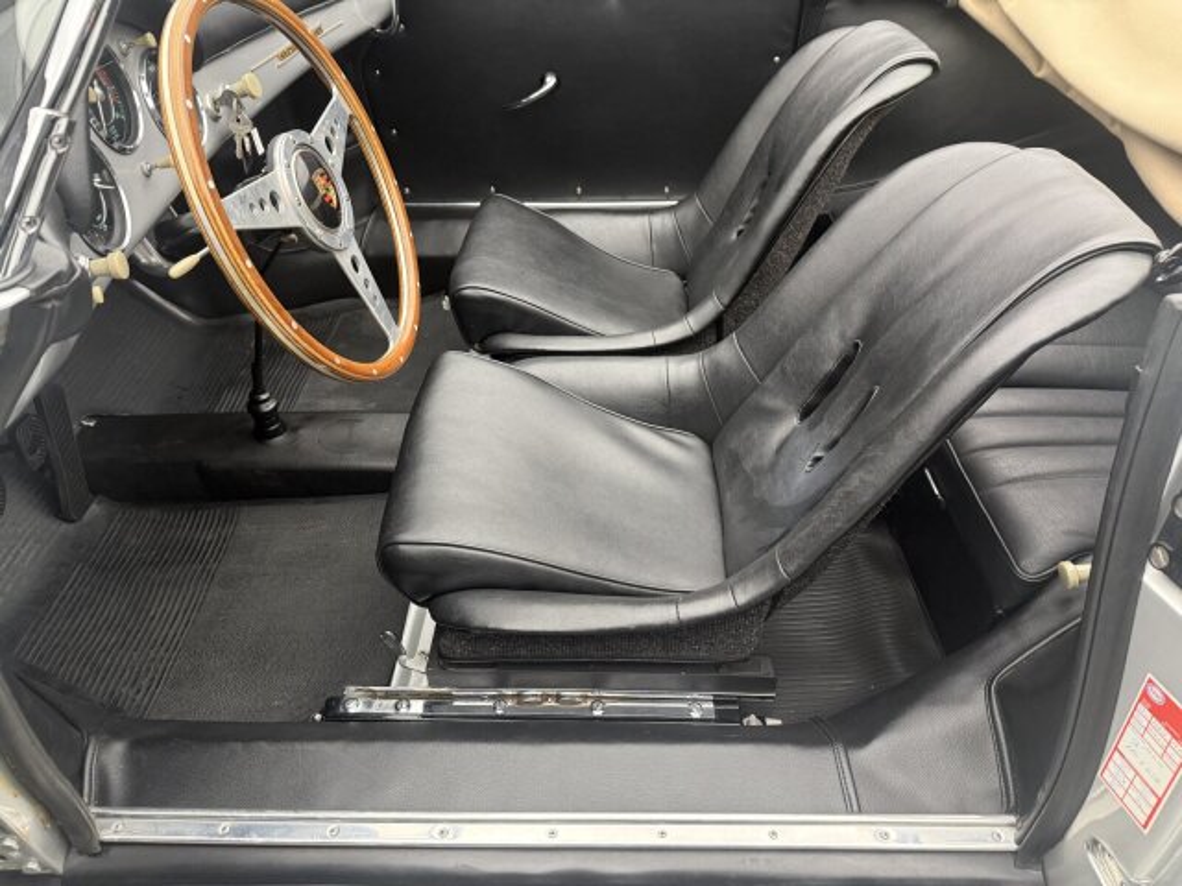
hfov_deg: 71.6
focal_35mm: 24
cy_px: 443
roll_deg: +0.5
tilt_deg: -38.7
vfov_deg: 56.8
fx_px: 820
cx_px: 591
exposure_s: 1/49
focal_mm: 6.76
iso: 400
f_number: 1.78
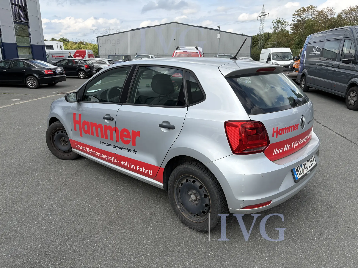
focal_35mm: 26
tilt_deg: -15.1
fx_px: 269
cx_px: 179
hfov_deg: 67.3
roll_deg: +0.6
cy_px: 134
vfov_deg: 53.1
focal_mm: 5.96
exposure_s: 1/2012
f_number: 1.6
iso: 50
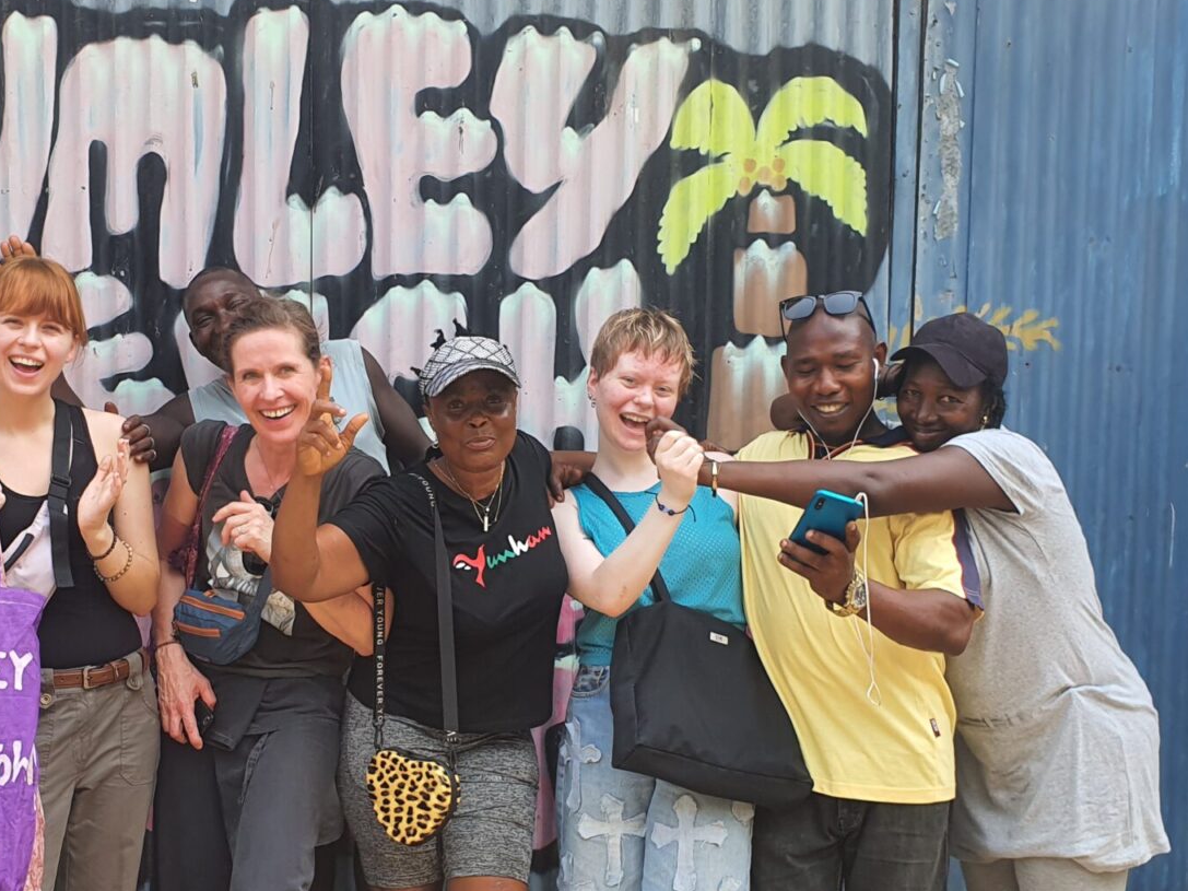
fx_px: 1681
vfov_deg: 29.4
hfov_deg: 38.7
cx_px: 443
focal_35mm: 49
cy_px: 613
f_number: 2.4
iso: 50
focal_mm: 4.3
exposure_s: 1/214
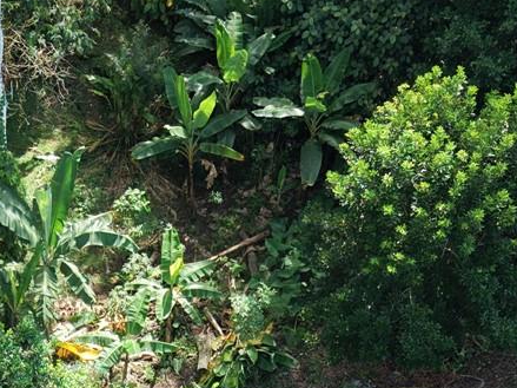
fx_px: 1672
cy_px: 717
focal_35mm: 112
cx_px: 75
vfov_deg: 12.1
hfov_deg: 17.4
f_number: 1.8
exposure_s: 1/800
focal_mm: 8.67
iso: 200
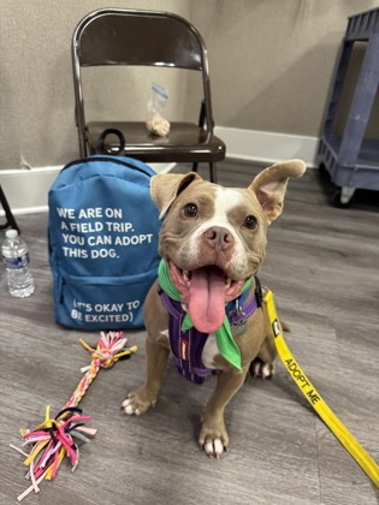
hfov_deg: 56.8
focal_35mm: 24
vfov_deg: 71.6
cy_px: 252
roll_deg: -7.3
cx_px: 190
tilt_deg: -30.4
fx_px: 350
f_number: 1.78
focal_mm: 6.76
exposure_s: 1/60
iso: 400
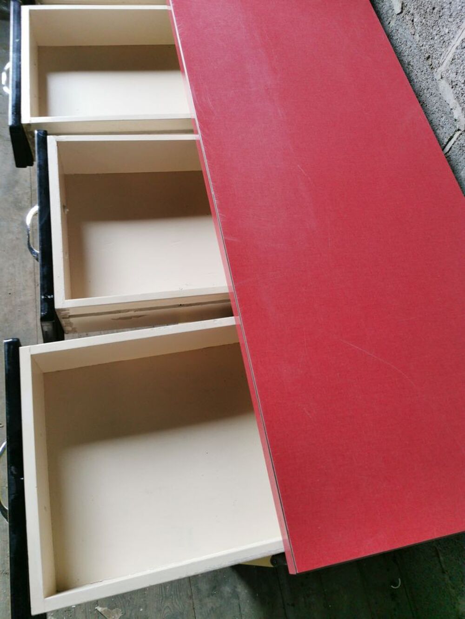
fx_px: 484
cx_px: 232
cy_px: 310
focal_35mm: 27
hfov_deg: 51.4
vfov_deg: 65.3
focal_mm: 5.56
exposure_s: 1/50
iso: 125
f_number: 1.6
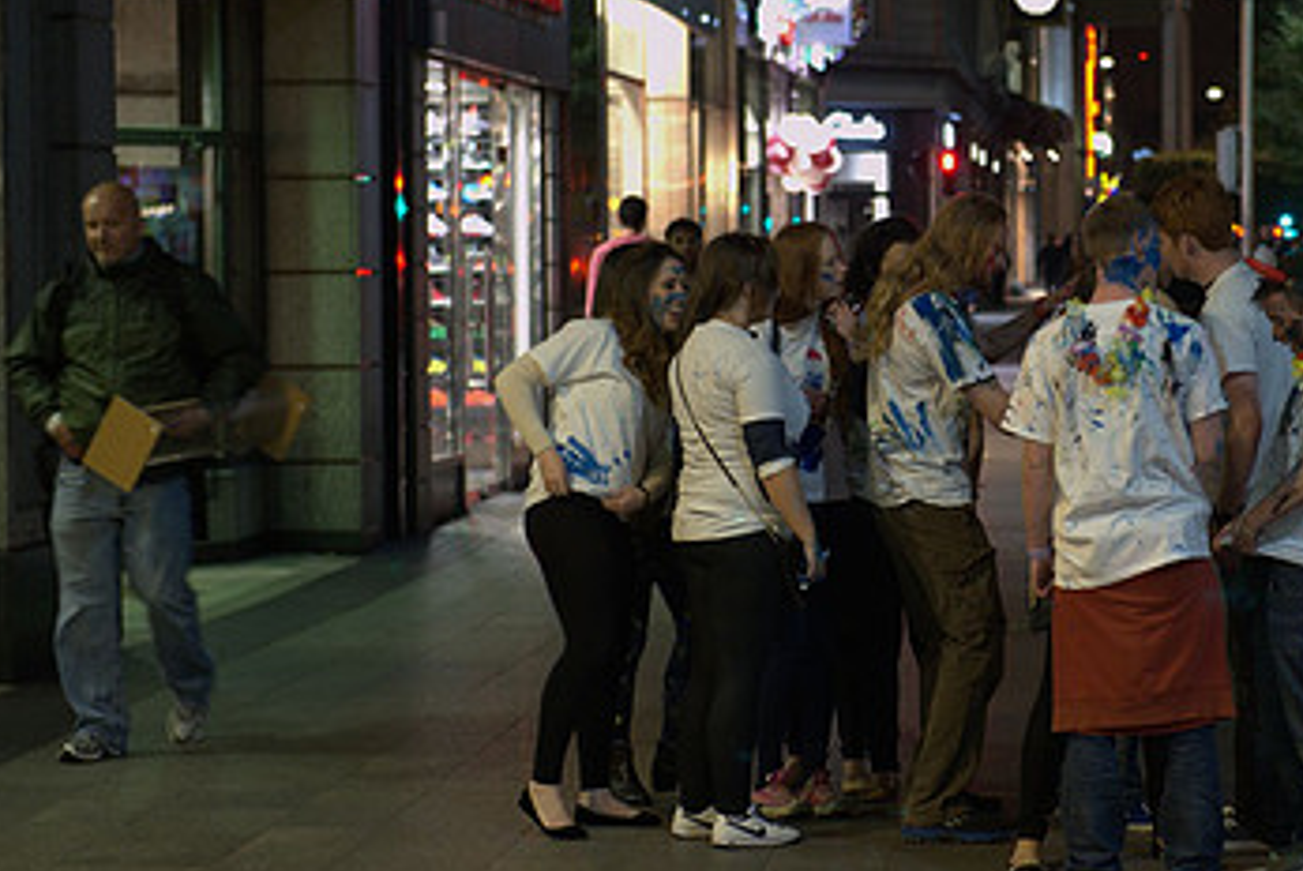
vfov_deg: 11.7
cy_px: 377
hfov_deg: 17.3
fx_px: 4238
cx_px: 1059
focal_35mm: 117
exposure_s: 1/20
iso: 2500
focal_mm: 70
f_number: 2.8
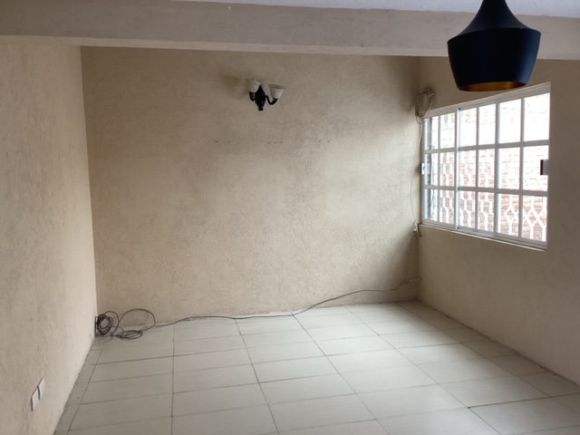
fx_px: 519
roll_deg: -0.1
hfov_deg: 58.4
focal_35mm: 31
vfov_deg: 45.4
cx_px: 290
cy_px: 218
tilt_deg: -5.7
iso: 80
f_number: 2.4
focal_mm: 3.3
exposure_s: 1/50
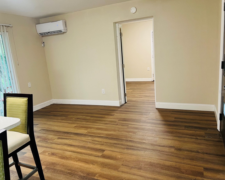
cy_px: 92
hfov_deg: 62.2
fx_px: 186
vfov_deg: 51.5
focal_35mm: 28
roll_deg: +4.4
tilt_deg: -12.6
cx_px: 110
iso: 250
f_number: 1.5
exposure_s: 1/60
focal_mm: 5.7
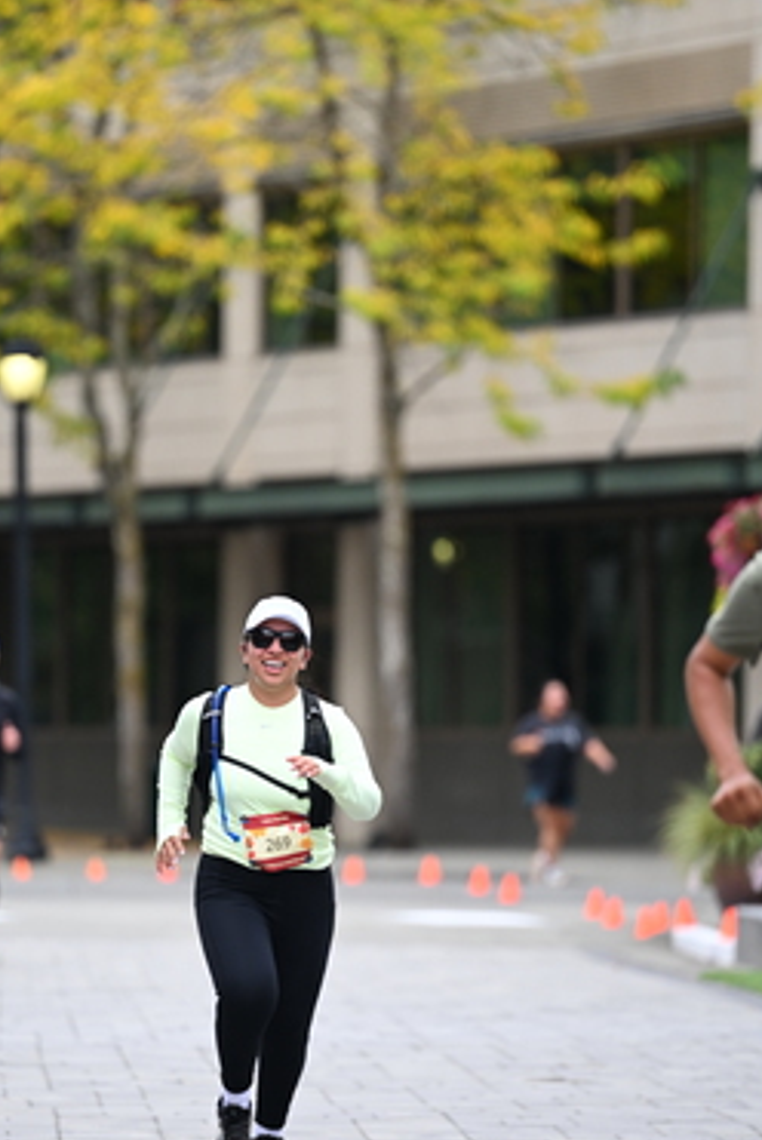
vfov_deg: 7.5
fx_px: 8683
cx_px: 284
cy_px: 627
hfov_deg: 5.0
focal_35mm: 274
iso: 640
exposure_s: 1/2500
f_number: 2.8
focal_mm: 185
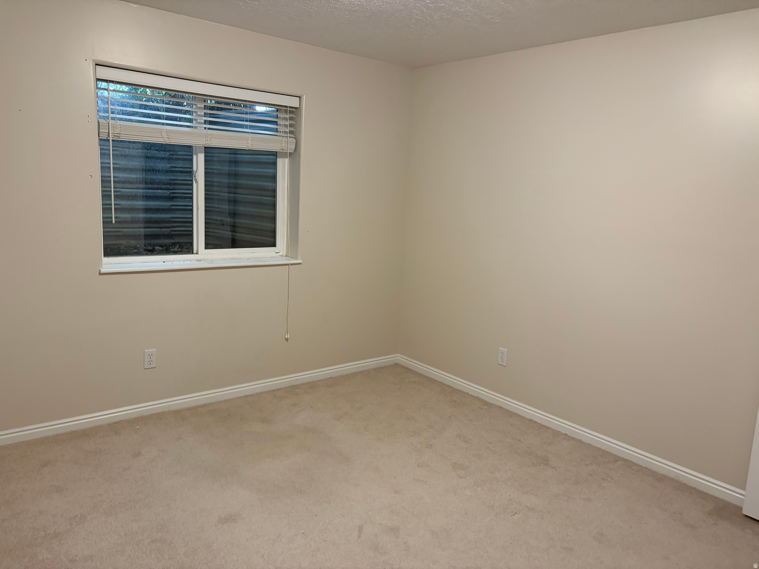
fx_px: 570
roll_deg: -3.3
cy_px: 284
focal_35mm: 26
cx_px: 380
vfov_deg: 53.1
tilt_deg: -6.6
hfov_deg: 67.3
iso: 200
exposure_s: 1/60
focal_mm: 5.96
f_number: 1.6
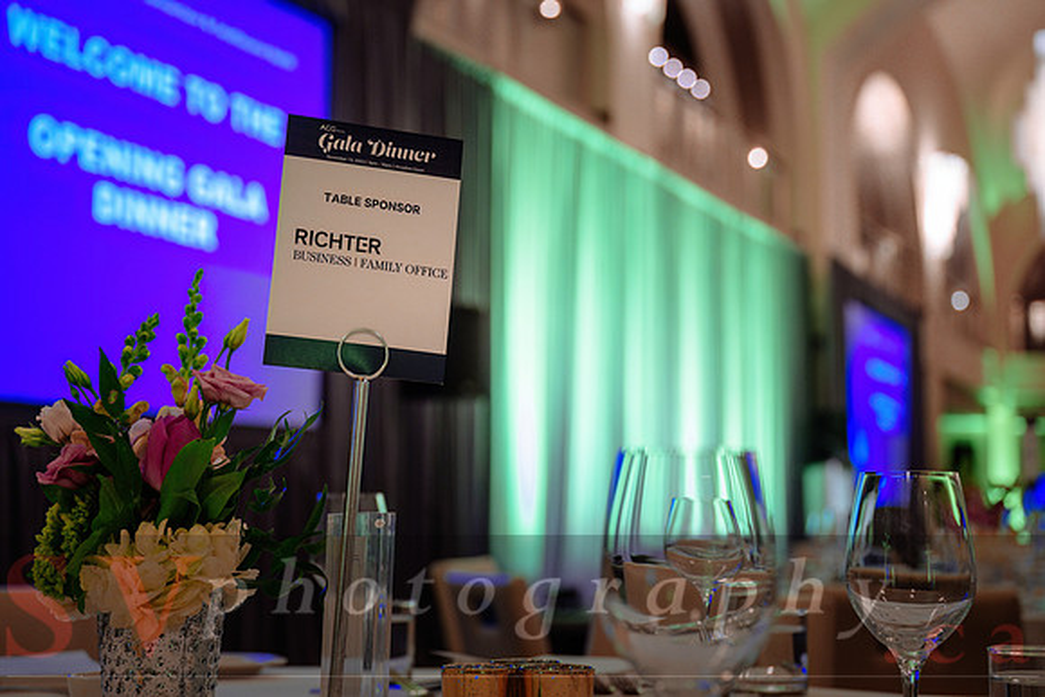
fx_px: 1581
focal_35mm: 54
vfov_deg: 24.9
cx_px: 529
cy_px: 349
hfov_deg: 36.6
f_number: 3.5
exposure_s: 1/40
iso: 800
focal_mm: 51
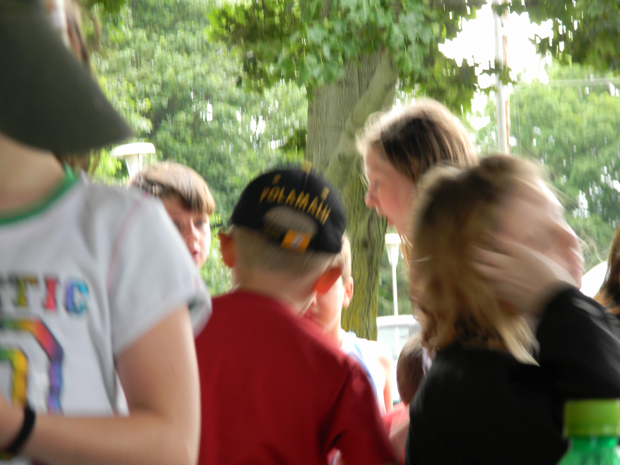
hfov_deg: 13.3
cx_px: 310
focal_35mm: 148
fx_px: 2651
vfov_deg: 10.0
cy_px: 232
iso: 80
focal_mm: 26.8
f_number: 5
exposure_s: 1/30
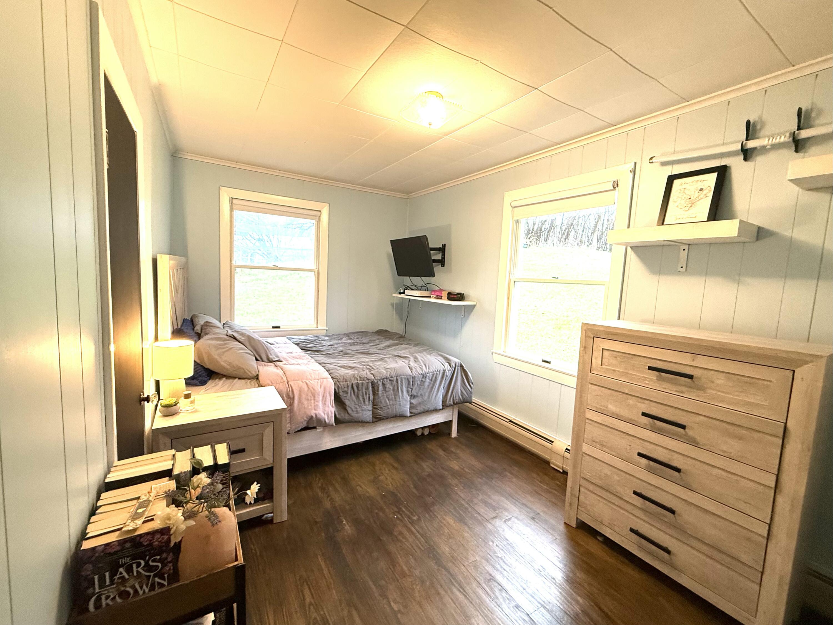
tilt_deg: -5.5
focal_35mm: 14
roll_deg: -0.7
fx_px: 337
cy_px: 312
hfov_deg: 102.1
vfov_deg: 85.7
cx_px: 416
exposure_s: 1/60
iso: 250
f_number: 2.2
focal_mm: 2.22
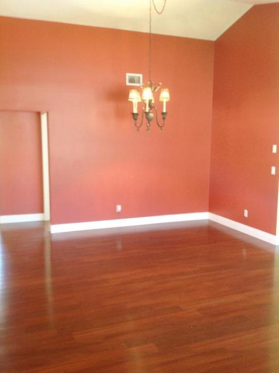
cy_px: 186
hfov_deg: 40.6
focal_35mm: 35
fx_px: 377
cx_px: 140
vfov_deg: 52.7
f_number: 2.4
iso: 200
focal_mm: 4.28
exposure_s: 1/15
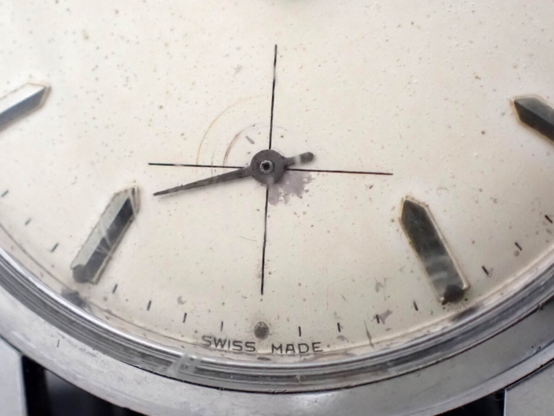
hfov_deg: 19.6
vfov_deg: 14.8
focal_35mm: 100
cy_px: 208
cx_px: 277
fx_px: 1600
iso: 1600
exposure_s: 1/100
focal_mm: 18
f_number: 4.9
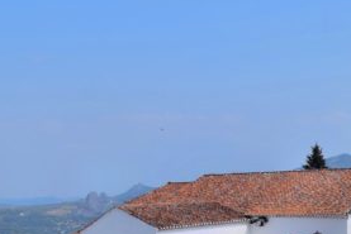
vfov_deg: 11.2
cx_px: 381
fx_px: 1182
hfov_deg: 16.4
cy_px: 257
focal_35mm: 121
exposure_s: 1/400
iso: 200
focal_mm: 35
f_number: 10
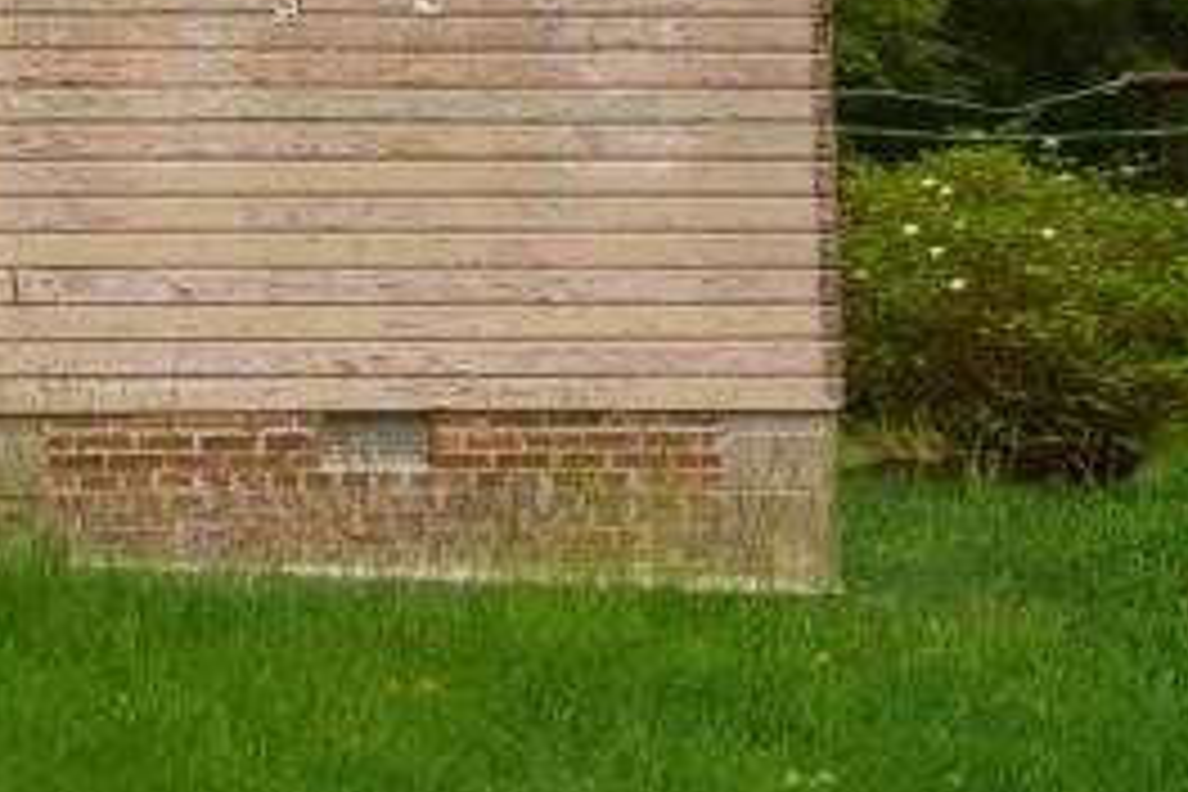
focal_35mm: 92
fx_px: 3036
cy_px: 270
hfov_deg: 16.1
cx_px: -1305
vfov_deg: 14.8
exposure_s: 1/160
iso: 100
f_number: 6.3
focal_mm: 10
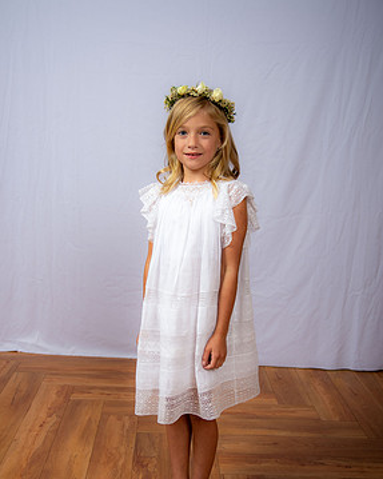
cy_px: 299
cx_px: 189
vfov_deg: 39.3
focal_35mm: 47
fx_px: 666
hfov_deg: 32.1
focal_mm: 40
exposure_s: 1/160
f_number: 6.3
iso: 250
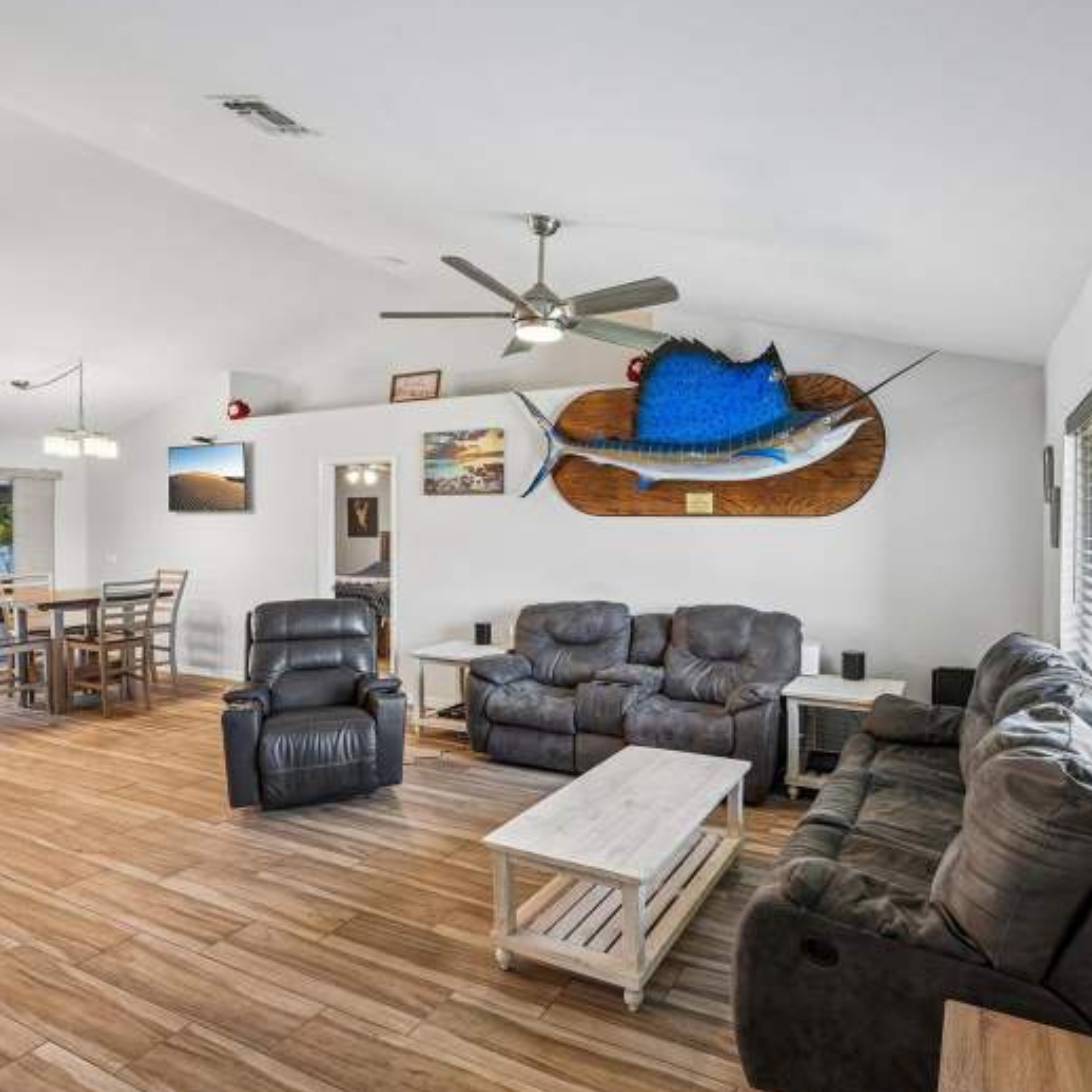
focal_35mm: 22
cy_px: 537
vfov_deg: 70.5
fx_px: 773
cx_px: 605
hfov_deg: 70.3
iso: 400
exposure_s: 1/8
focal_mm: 16.5
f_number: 8
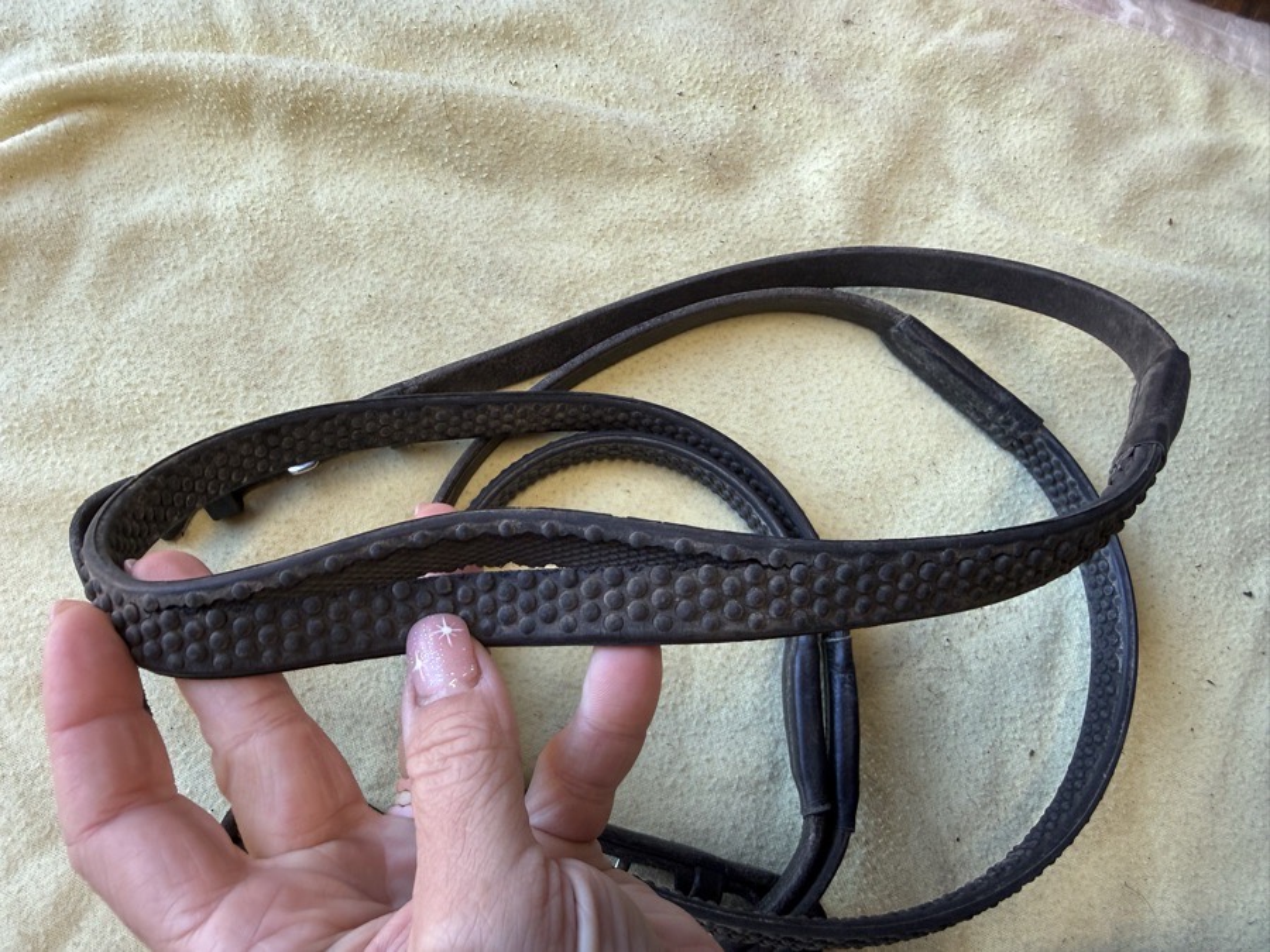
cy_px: 476
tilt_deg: -78.8
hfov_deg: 71.6
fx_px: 881
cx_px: 635
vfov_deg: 56.8
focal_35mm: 24
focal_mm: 2.22
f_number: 2.2
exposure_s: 1/120
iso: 125
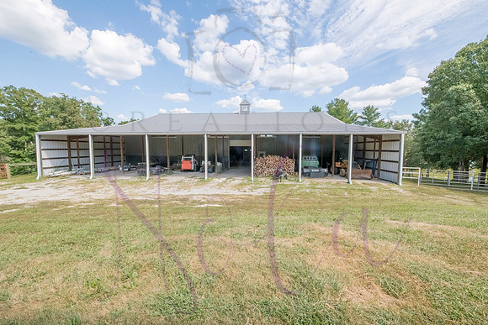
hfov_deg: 103.2
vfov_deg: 80.2
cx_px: 245
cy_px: 163
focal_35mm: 14
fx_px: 193
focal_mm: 14
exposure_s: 1/200
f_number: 22
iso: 800
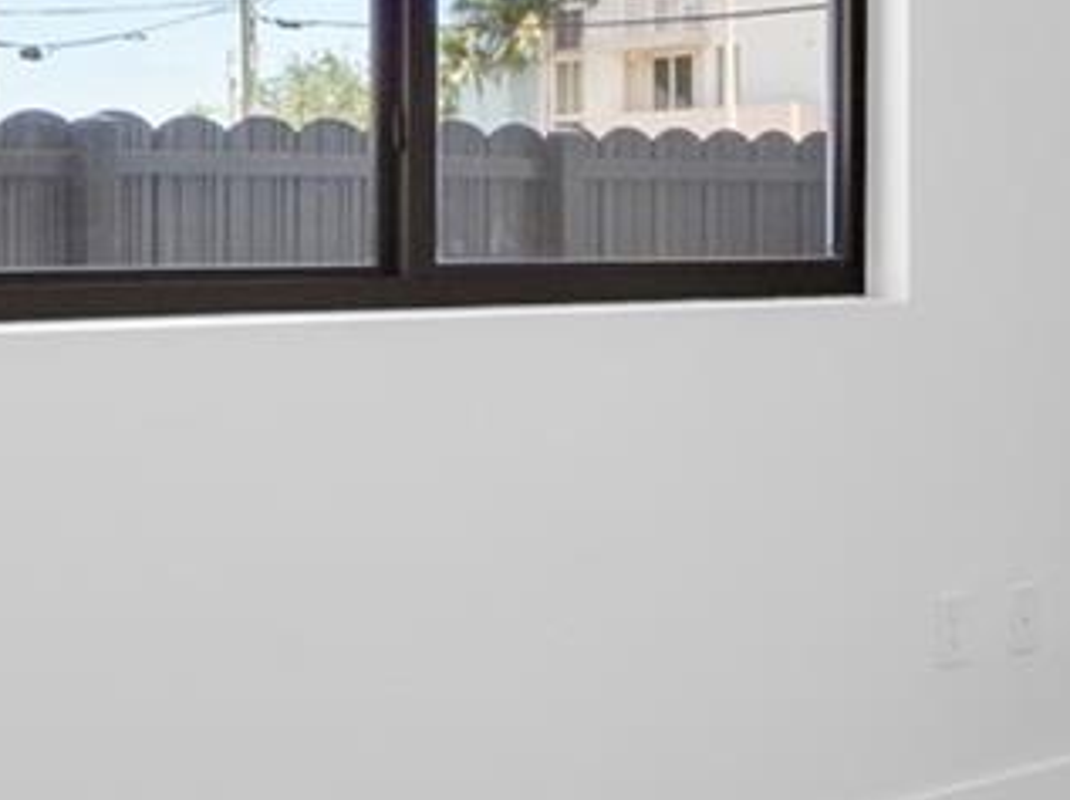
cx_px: 1060
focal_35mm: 68
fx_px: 2100
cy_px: 230
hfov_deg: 27.1
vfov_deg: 21.4
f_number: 14
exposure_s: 1/30
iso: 250
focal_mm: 14
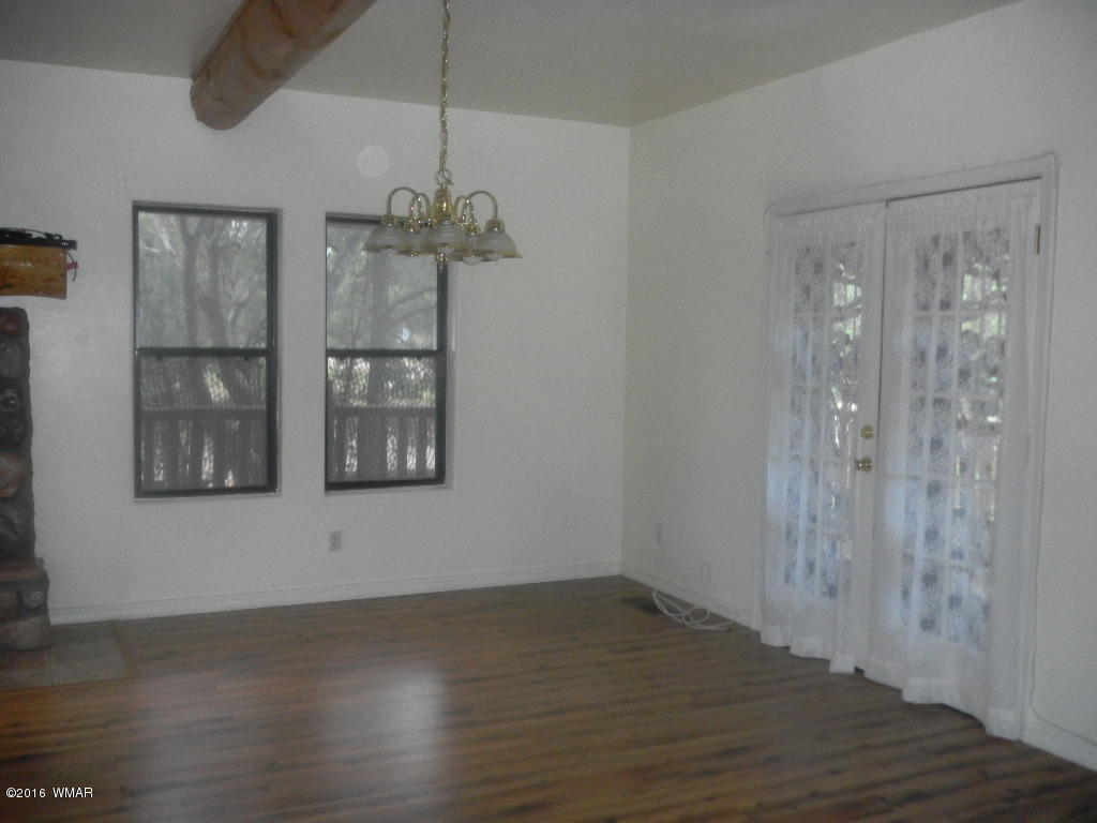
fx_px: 1109
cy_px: 412
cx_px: 548
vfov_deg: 40.7
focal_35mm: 35
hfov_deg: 52.6
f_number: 3.6
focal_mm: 6.3
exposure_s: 1/30
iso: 365
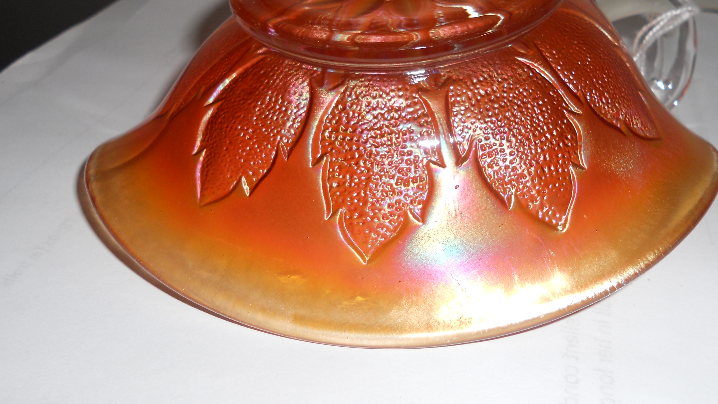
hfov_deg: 49.3
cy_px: 118
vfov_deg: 28.7
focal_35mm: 41
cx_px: 388
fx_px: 781
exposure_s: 1/25
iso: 80
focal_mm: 5.8
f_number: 8.8
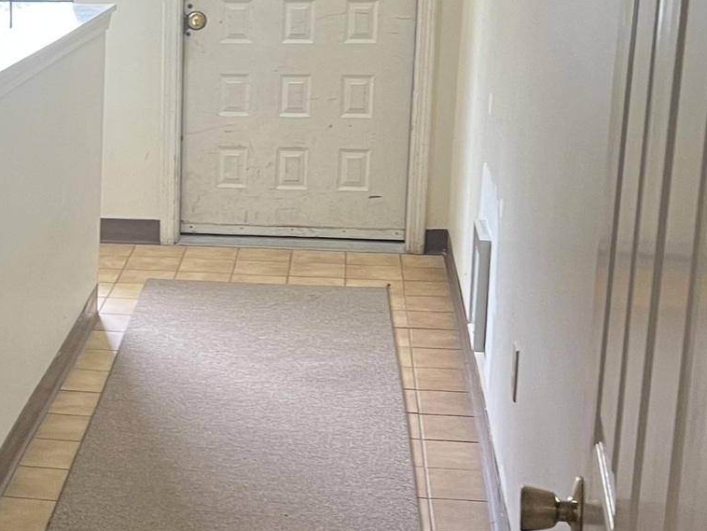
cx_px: -5
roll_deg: +1.1
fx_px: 1614
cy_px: 296
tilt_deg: -12.5
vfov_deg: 18.7
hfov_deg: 23.6
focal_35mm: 79
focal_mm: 5.7
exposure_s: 1/60
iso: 160
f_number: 1.5
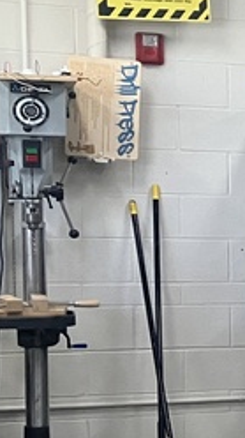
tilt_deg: -6.3
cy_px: 344
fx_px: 1459
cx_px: 830
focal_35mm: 126
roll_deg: -1.9
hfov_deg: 7.8
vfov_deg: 16.9
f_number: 1.8
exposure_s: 1/60
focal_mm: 3.99
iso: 64
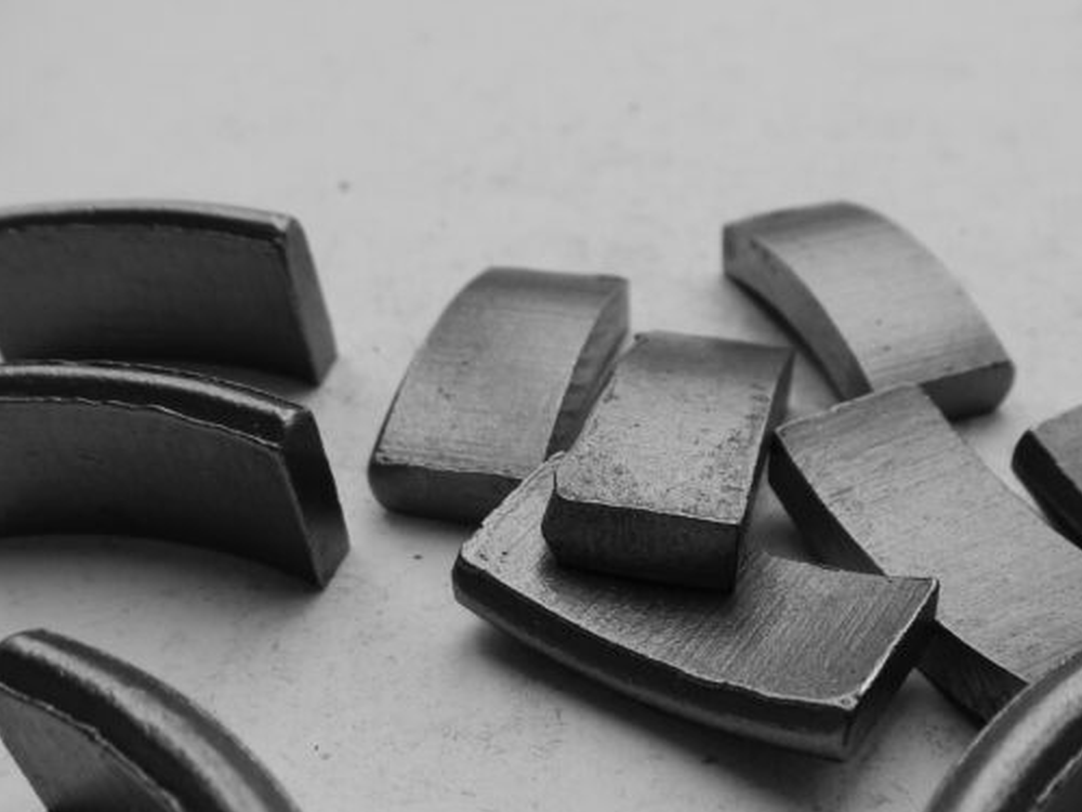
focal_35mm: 40
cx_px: 649
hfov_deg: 46.5
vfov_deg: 35.1
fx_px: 1250
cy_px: 613
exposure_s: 1/250
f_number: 3.1
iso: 125
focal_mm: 4.5
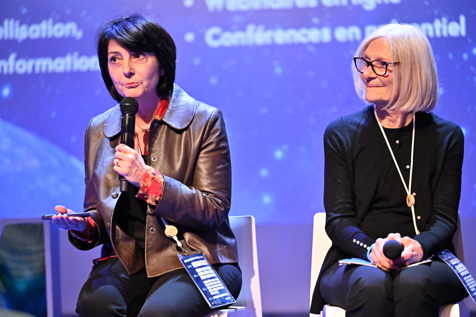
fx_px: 2181
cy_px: 158
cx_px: 238
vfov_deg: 8.3
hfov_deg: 12.5
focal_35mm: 165
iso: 1600
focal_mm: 165
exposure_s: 1/160
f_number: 2.8
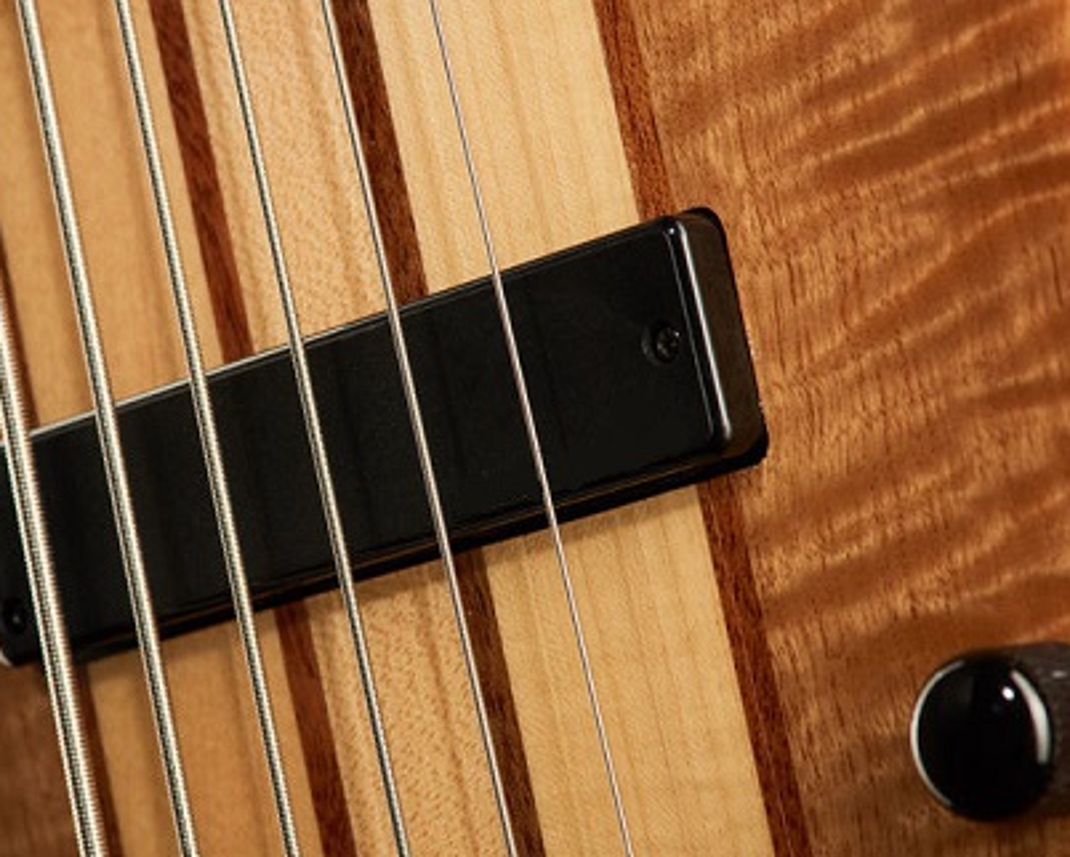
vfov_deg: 11.0
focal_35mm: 140
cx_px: 391
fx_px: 4436
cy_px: 426
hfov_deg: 13.7
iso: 64
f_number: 11
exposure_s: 1/160
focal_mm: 100
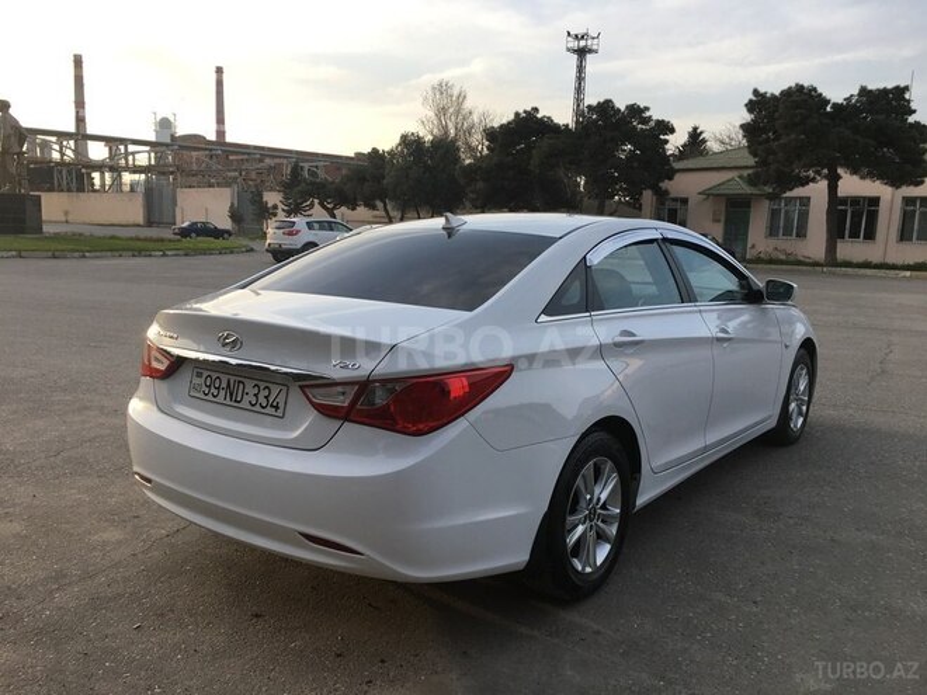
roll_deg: -1.6
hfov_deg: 61.7
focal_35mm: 29
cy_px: 348
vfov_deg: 48.2
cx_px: 464
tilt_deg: -7.4
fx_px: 777
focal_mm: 4.15
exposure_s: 1/384
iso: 25
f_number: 2.2
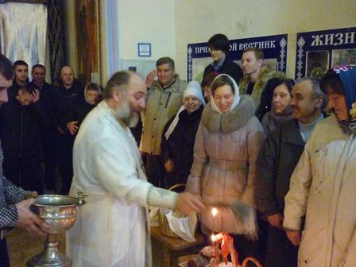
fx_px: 339
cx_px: 178
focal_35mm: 33
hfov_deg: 55.4
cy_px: 134
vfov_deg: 42.9
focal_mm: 5.5
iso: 2500
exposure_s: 1/30
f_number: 2.8
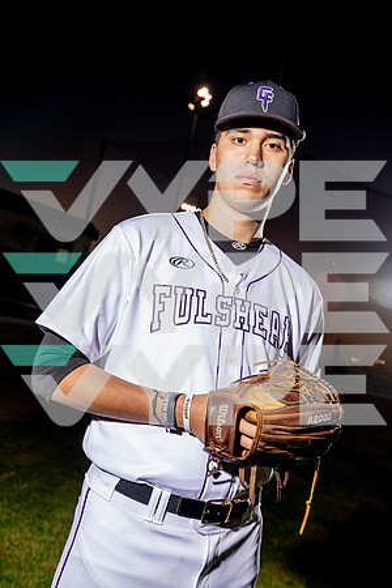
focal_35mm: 46
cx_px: 196
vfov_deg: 42.7
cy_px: 294
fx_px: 751
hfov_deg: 29.2
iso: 400
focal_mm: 46
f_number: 5.6
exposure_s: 1/250
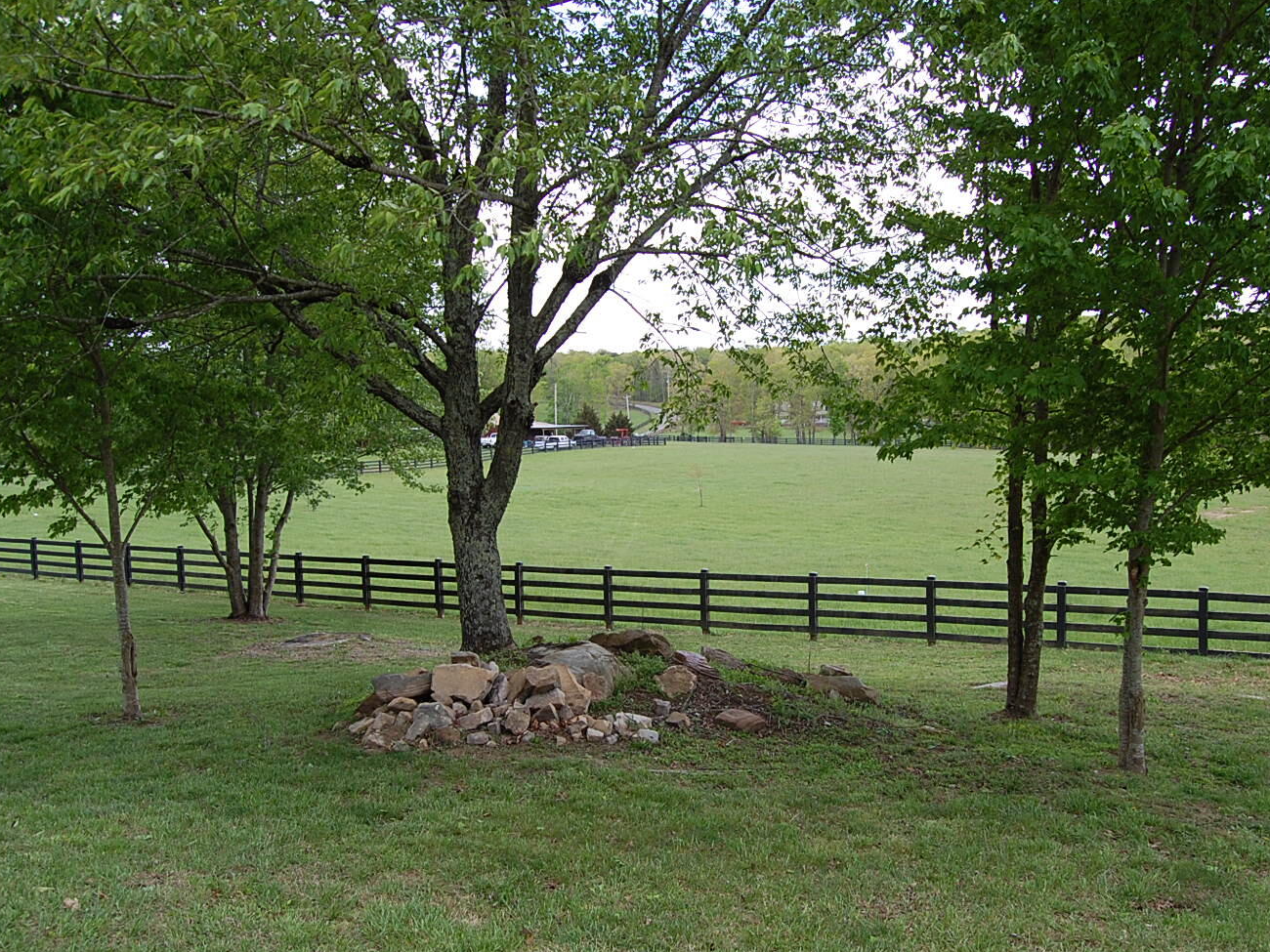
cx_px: 663
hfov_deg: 59.9
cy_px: 482
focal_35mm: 30
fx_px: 1101
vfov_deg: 46.8
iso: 200
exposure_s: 1/160
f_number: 6.3
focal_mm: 18
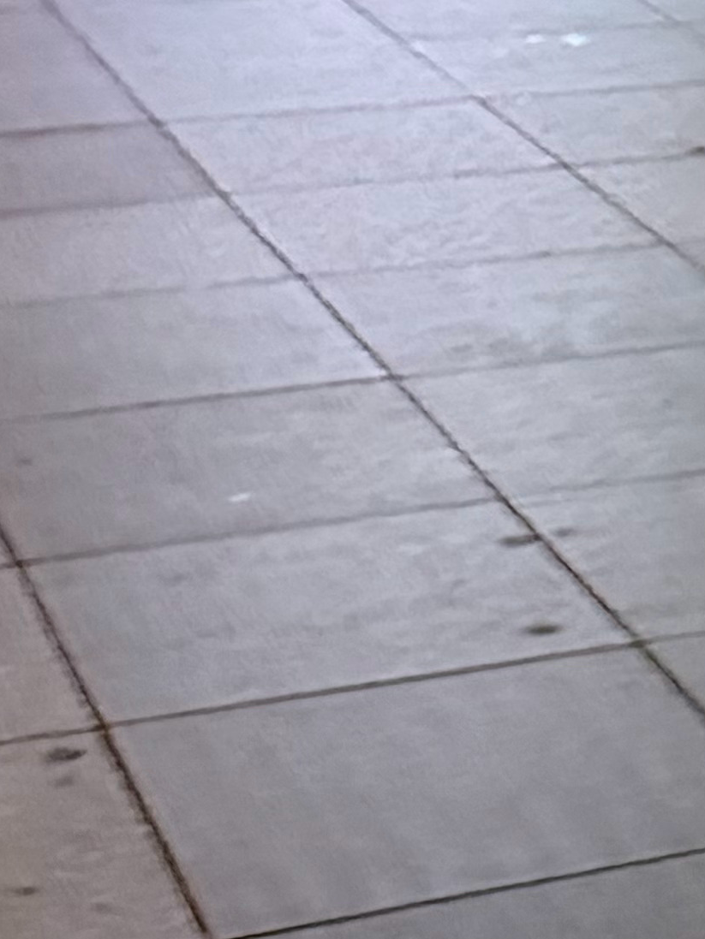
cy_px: 500
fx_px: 3394
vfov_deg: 15.8
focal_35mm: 125
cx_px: 1443
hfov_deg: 10.8
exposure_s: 1/50
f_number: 1.78
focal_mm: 6.76
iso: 800
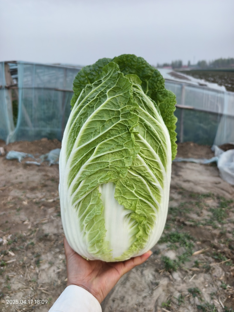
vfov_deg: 73.9
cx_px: 117
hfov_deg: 58.9
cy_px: 156
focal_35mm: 23
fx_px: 207
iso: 72
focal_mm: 5.6
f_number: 1.57
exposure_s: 1/107
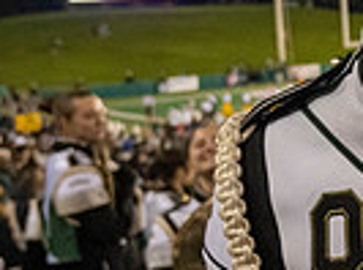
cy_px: 160
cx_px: 641
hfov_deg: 16.5
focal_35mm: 101
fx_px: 1056
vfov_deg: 14.6
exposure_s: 1/500
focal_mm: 24
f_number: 4
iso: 3200
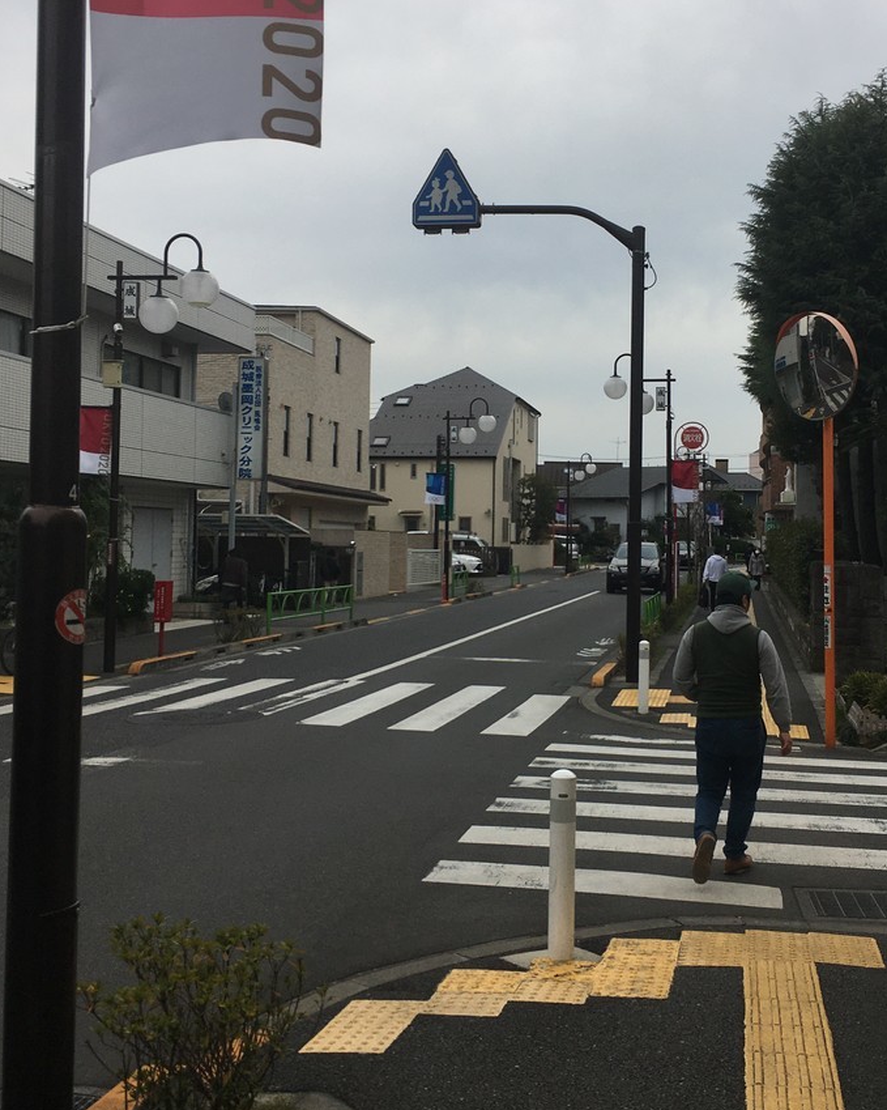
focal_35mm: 40
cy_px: 479
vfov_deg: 45.7
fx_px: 1313
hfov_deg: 37.1
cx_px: 559
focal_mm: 4.15
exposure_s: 1/2137
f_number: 2.2
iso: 25
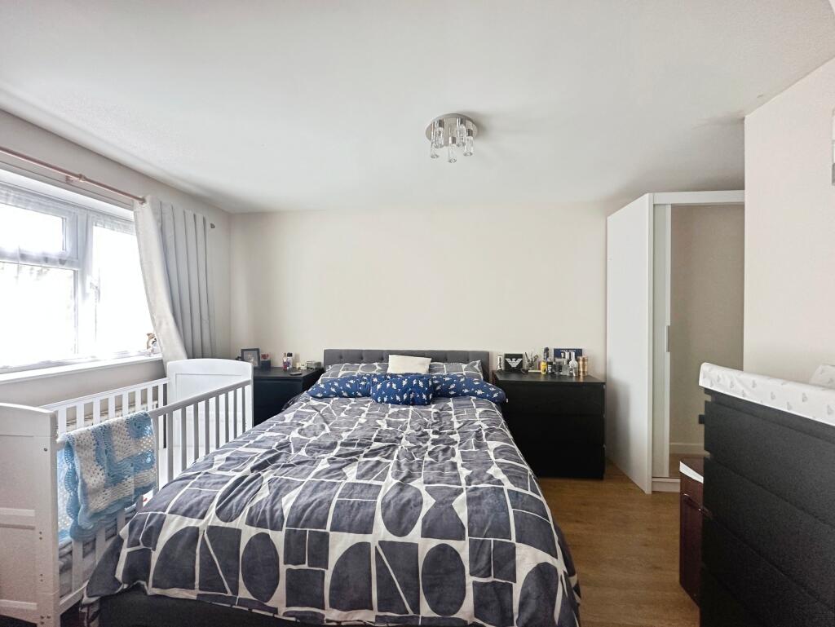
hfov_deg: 102.0
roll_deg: +0.1
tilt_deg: -0.4
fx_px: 338
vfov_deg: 85.7
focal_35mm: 14
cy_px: 314
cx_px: 418
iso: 200
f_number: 2.2
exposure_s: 1/99
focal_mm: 2.22
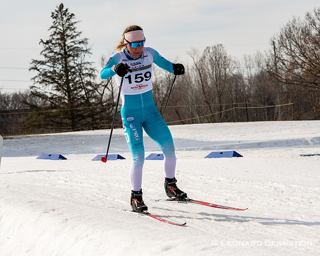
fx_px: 1447
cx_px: 190
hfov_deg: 12.6
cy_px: 136
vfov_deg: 10.1
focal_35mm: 153
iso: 400
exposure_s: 1/2000
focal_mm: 85
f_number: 7.1
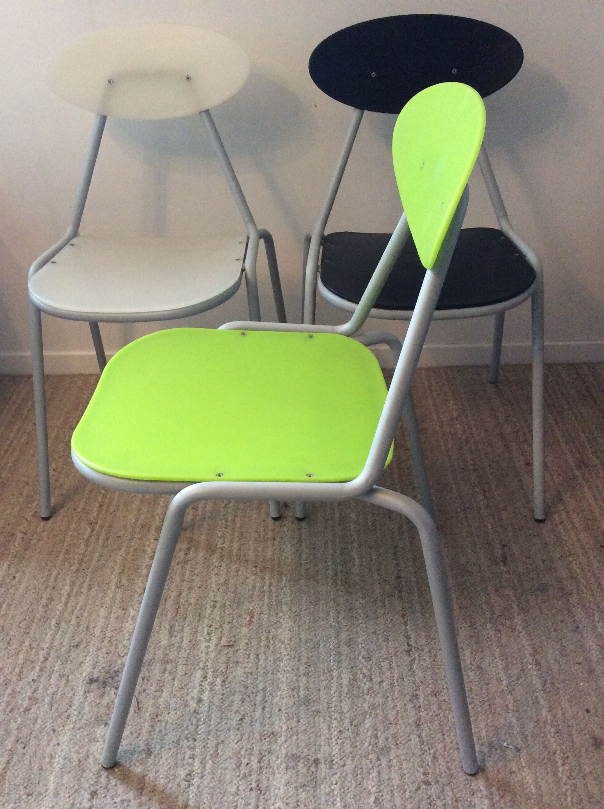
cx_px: 302
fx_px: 746
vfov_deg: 56.9
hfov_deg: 44.1
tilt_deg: -33.6
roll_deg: +1.3
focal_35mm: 32
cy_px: 404
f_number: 2.4
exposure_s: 1/25
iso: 250
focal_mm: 3.3
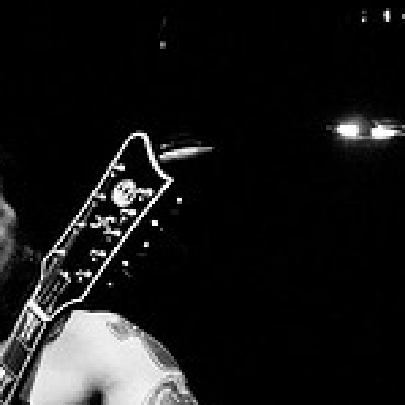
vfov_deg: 16.9
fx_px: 1310
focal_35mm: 99
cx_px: -76
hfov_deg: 16.8
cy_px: 466
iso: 1250
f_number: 2.8
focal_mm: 20
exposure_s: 1/60
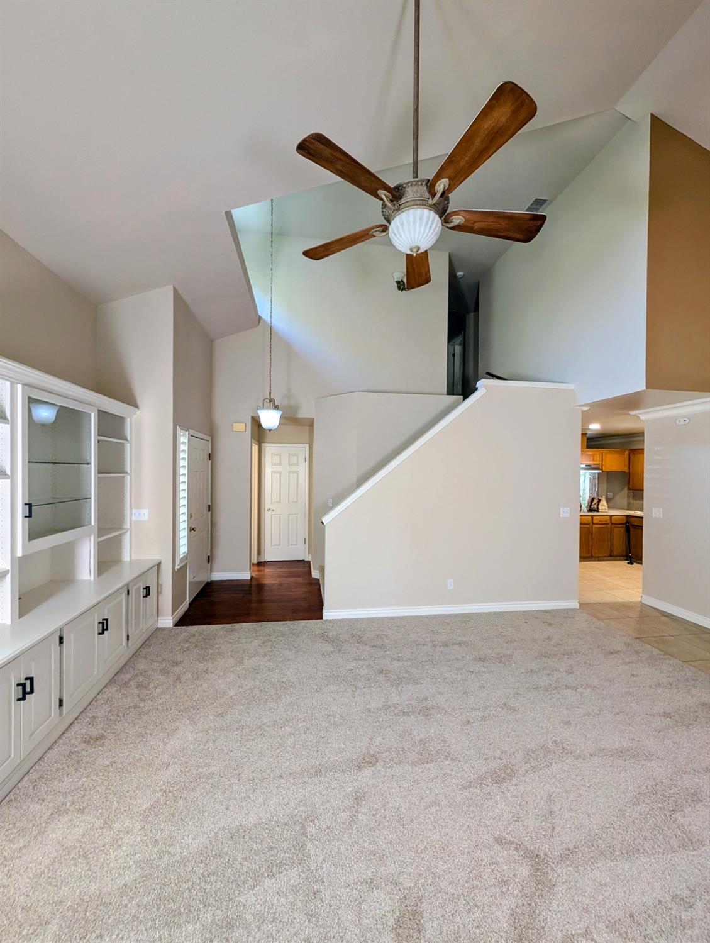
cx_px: 355
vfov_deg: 110.4
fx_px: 327
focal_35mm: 12
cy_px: 472
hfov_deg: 94.7
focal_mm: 2.02
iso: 421
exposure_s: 1/120
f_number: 1.7
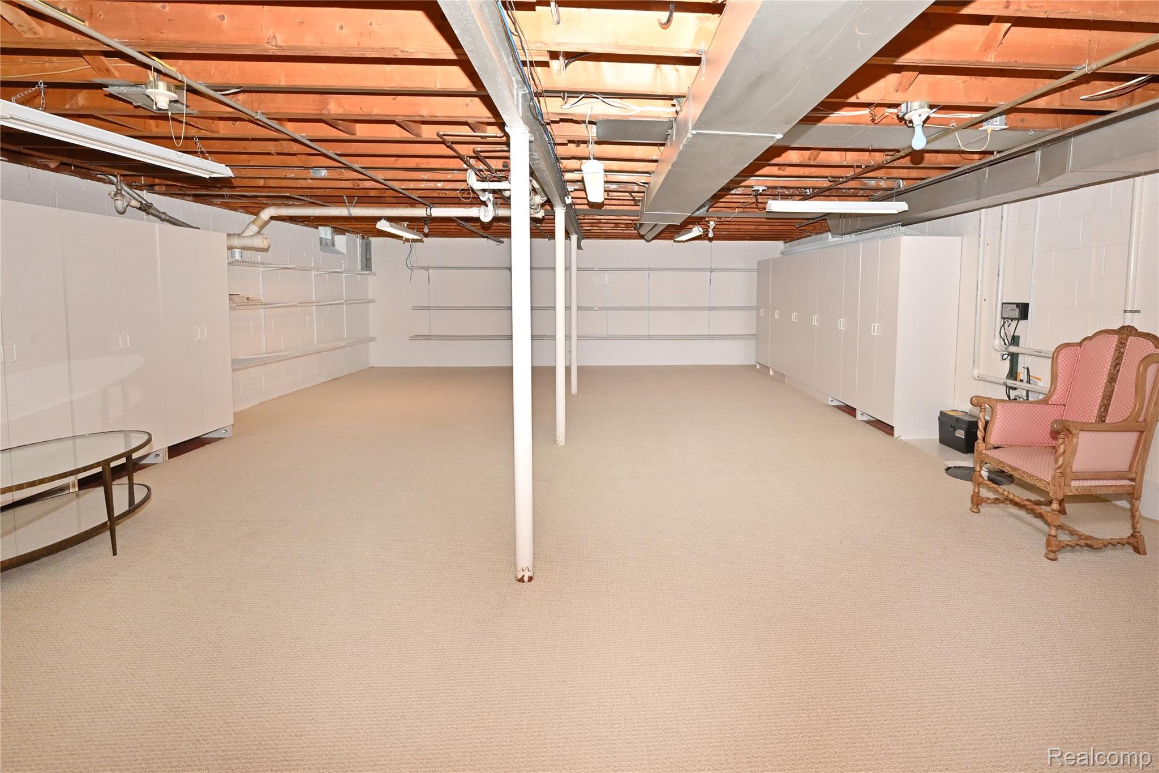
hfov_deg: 104.3
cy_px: 386
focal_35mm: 14
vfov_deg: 81.2
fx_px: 451
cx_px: 580
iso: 800
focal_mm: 14
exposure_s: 1/60
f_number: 10
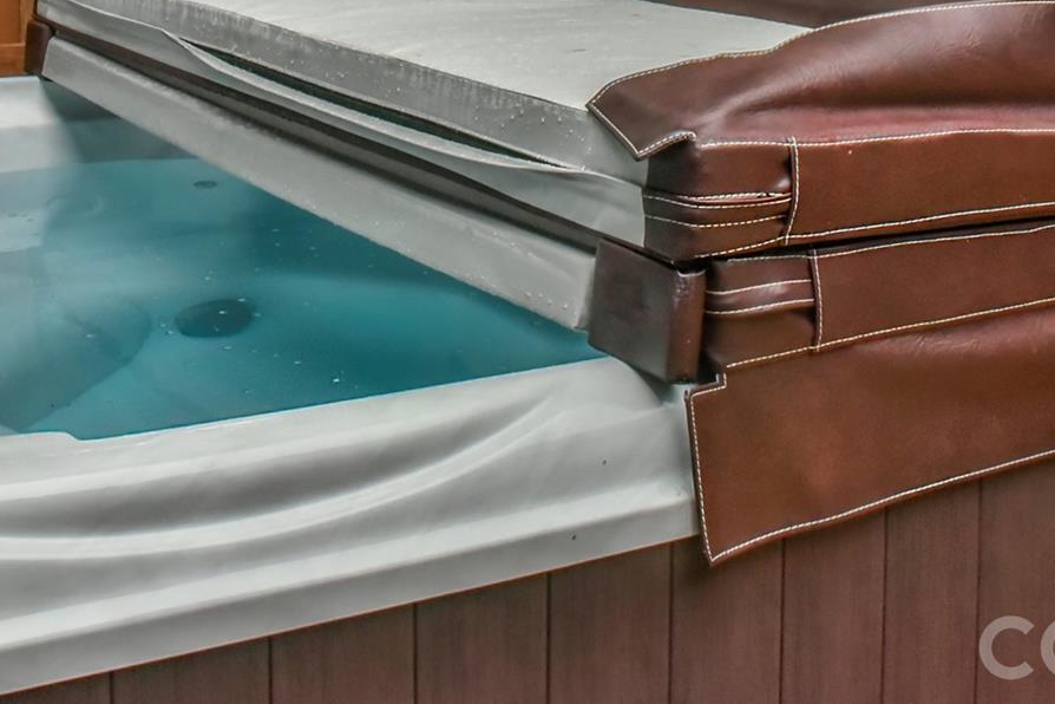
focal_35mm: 55
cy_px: -70
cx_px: 481
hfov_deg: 36.2
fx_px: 1612
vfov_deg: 23.1
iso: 4000
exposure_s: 1/160
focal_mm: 24
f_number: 13
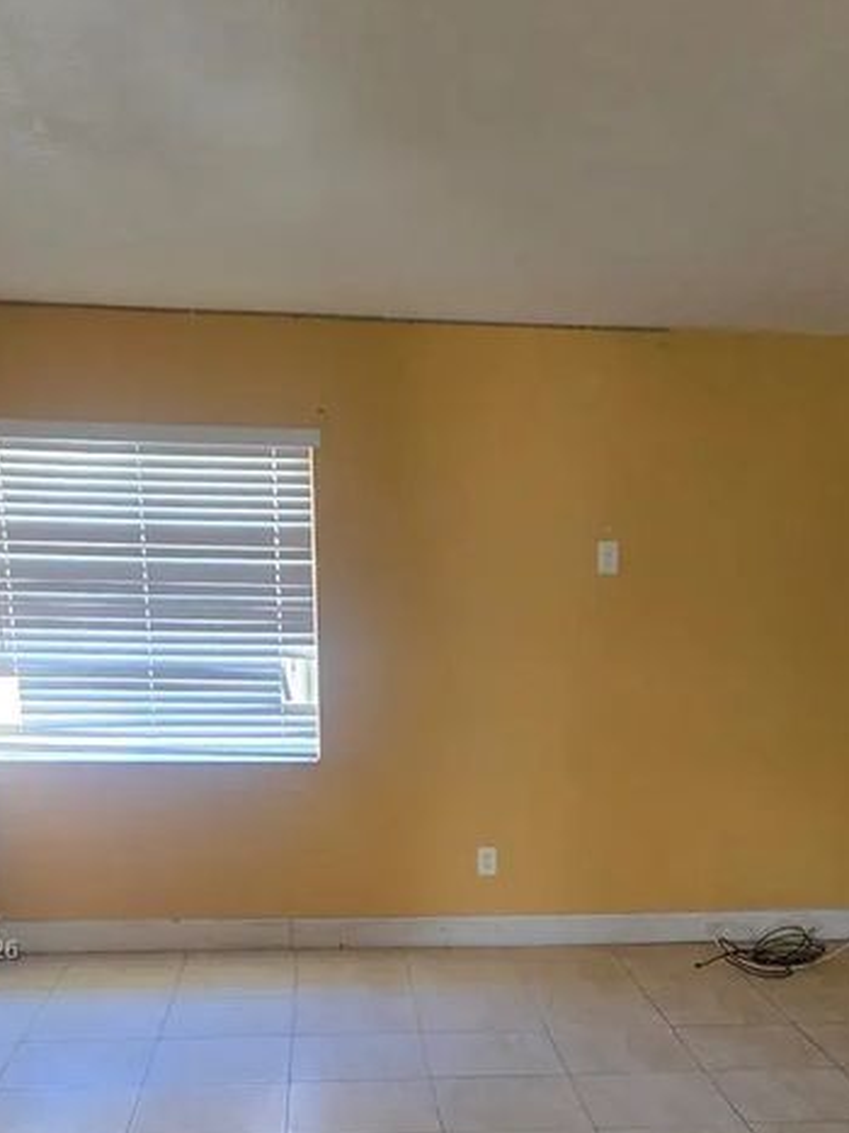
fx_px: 1374
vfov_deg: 42.2
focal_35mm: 42
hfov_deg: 34.3
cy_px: 952
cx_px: 475
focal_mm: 6.3
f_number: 1.7
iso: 640
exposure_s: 1/120
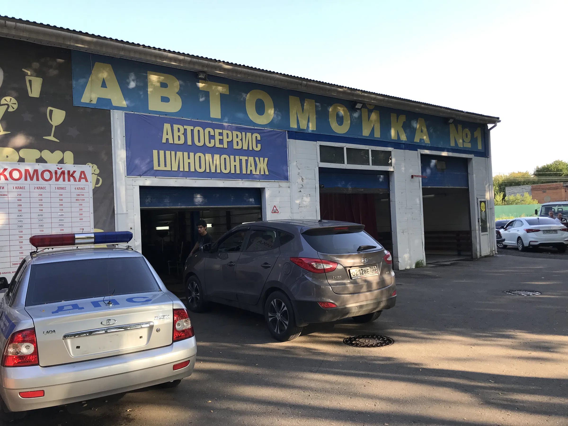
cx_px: 284
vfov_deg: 49.7
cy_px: 213
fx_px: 459
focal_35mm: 28
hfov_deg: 63.4
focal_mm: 3.99
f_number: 1.8
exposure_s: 1/402
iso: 20
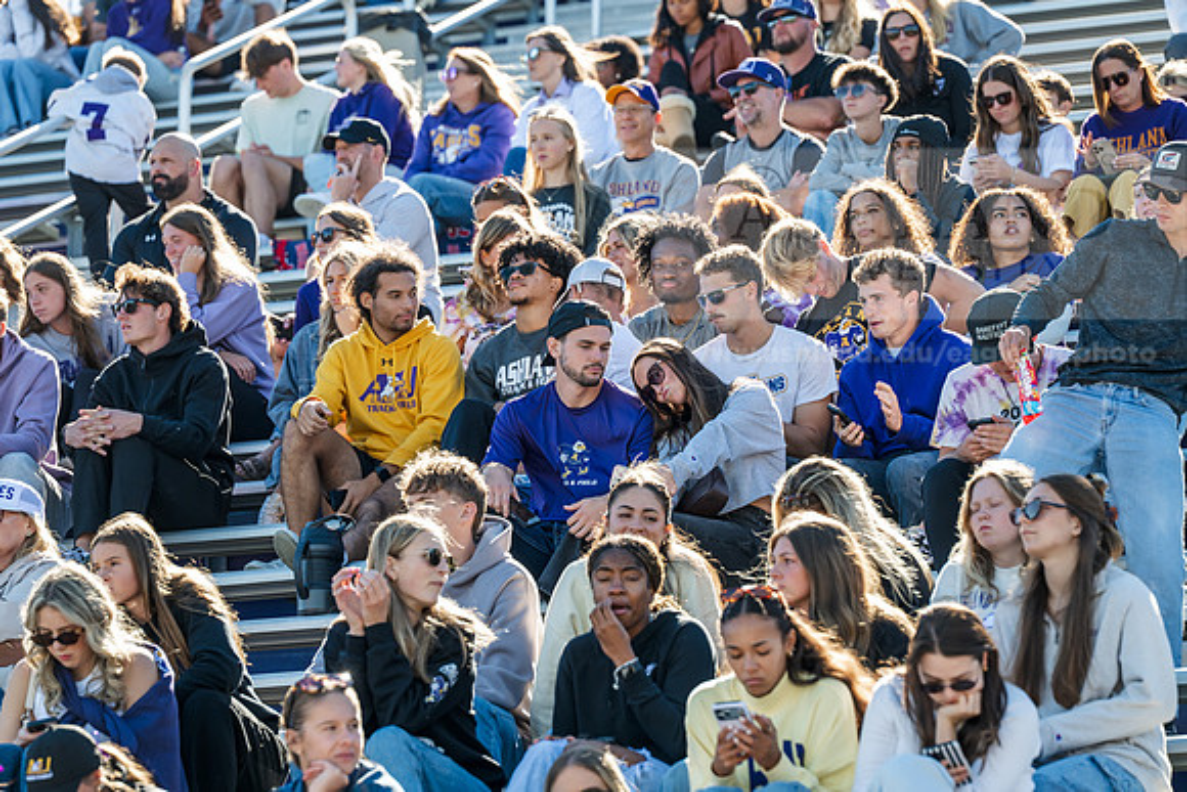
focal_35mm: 185
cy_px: 396
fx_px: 6101
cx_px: 594
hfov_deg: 11.1
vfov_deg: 7.4
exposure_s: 1/800
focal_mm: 185
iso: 320
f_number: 4.5
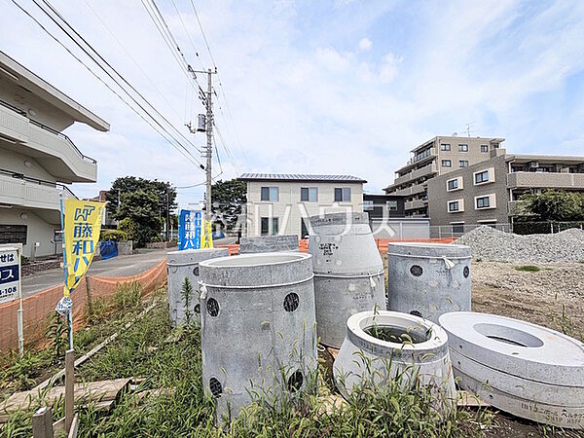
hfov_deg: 102.1
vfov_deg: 85.7
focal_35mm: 14
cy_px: 219
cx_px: 292
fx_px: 236
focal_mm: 1.83
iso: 53
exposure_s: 1/2188
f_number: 2.2
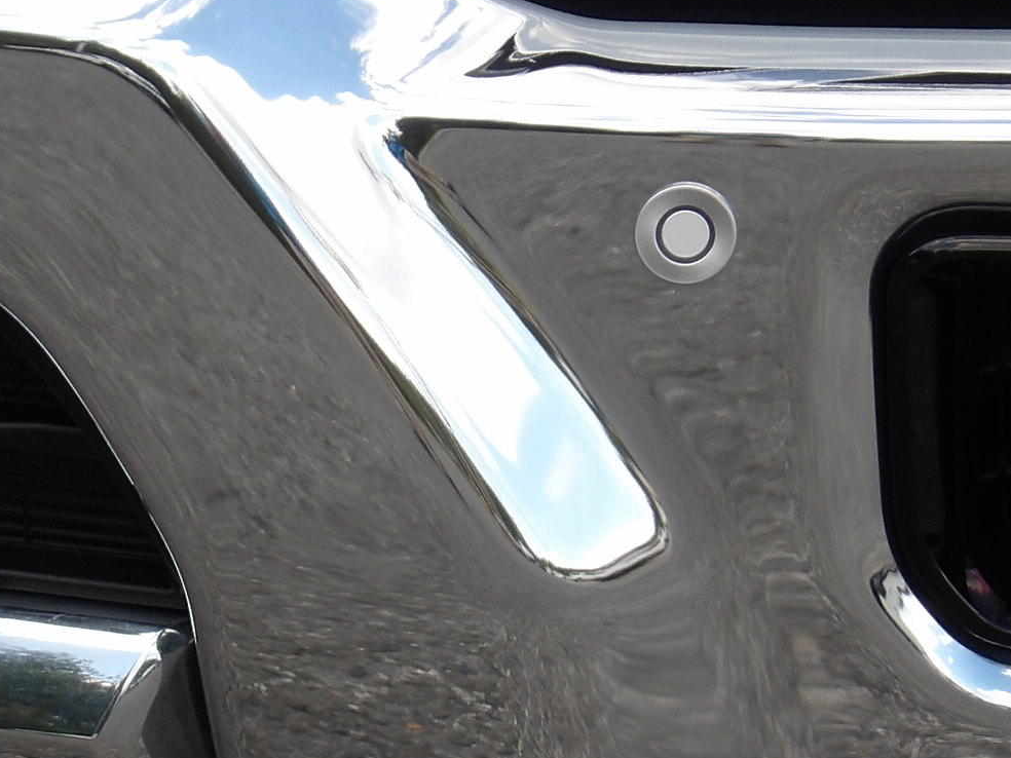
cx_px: 352
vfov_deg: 3.3
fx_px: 12997
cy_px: 408
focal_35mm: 445
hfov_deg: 4.5
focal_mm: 30.2
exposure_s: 1/153
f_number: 4.4
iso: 100
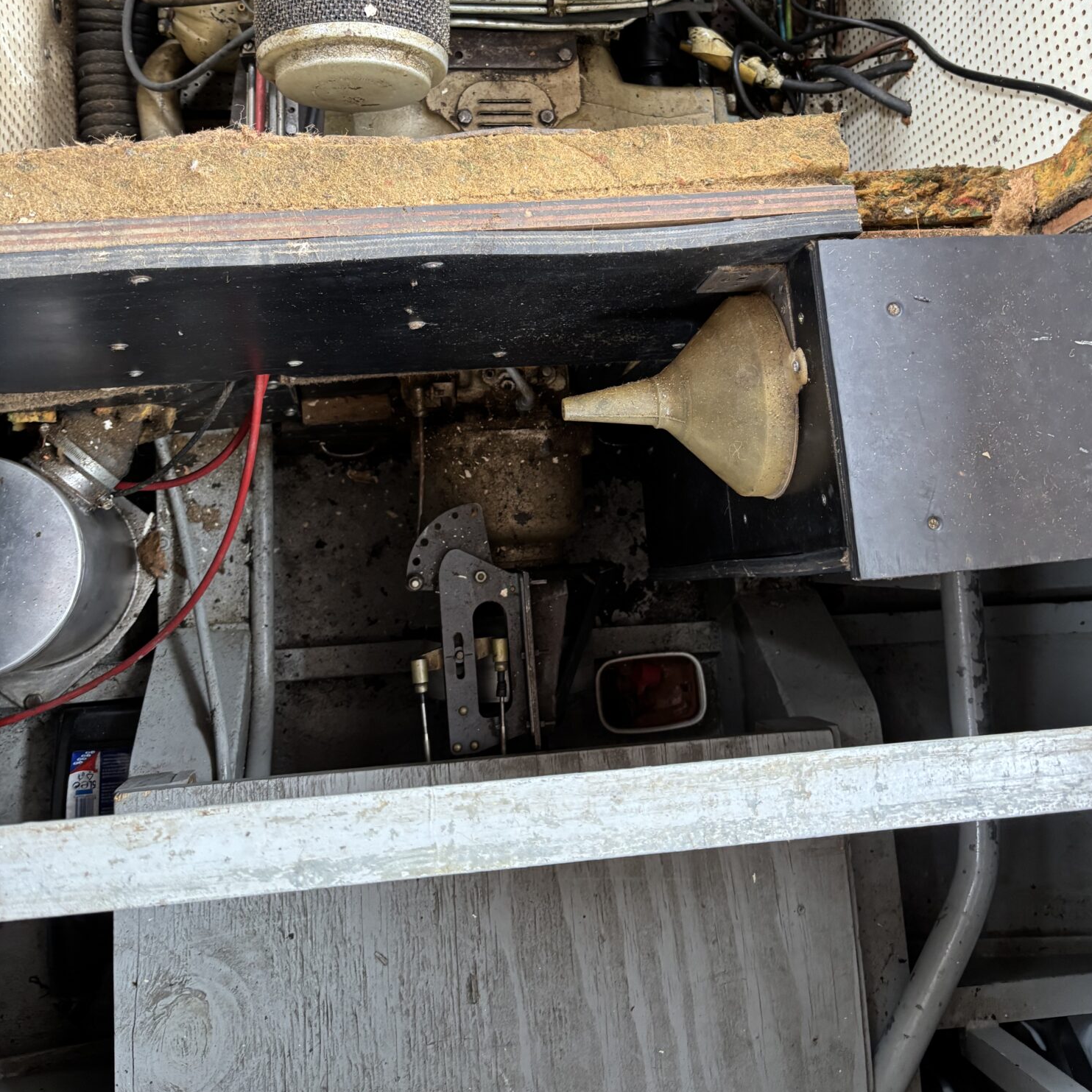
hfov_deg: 52.5
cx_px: 550
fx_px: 1106
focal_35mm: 31
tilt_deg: -75.6
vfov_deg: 51.8
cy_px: 387
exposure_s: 1/60
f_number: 1.6
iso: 200
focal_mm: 5.96
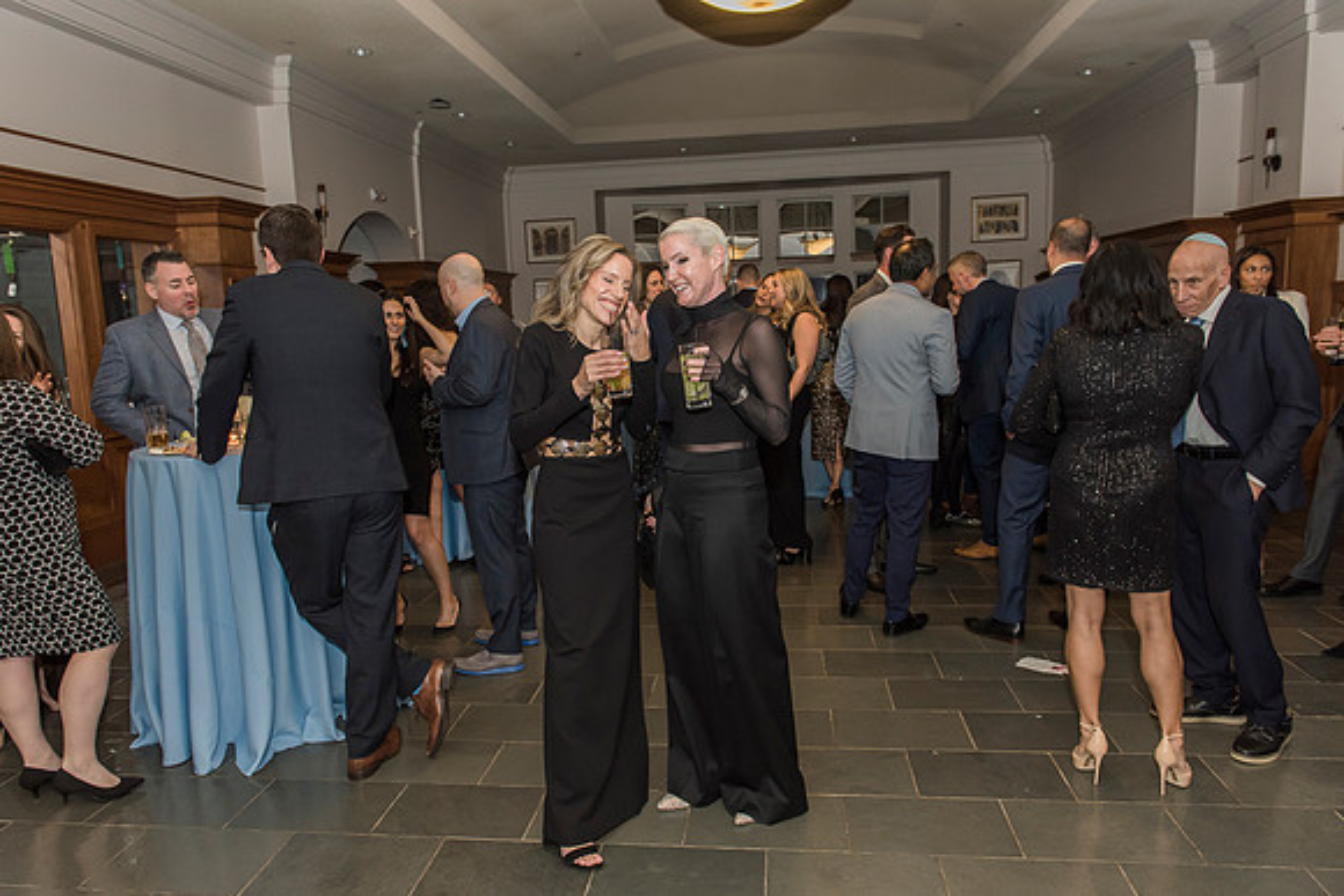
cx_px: 672
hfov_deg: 73.7
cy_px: 448
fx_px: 896
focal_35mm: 24
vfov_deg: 53.2
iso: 1000
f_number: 4
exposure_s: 1/100
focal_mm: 24
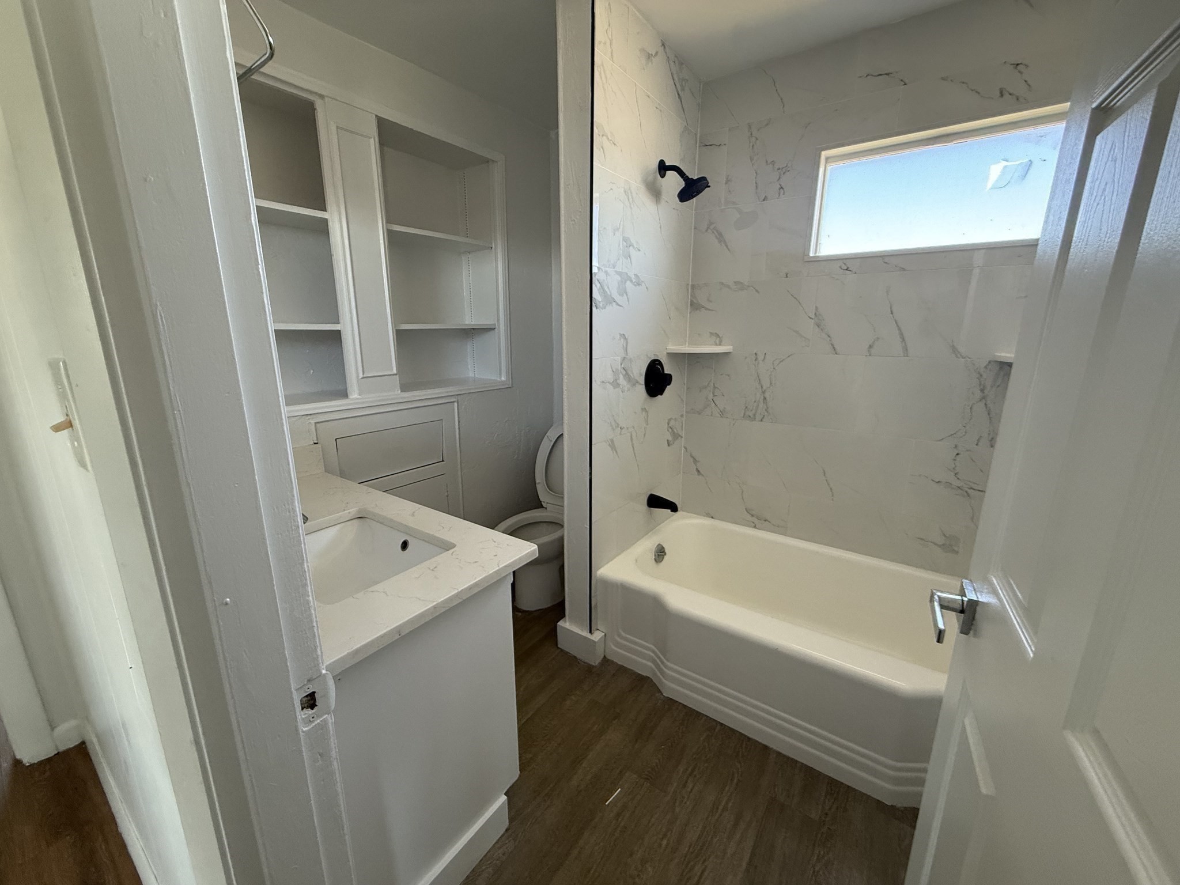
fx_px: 477
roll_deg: +0.0
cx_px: 590
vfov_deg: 85.7
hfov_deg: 102.1
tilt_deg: -13.5
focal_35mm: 14
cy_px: 442
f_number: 2.2
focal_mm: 2.22
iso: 320
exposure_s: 1/99
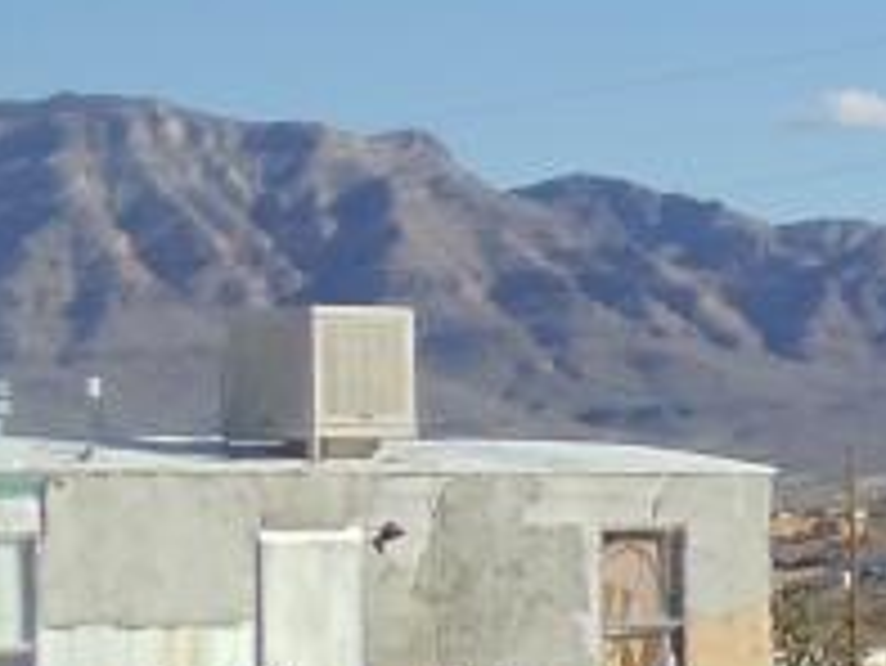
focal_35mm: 229
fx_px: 5865
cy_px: 374
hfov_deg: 7.9
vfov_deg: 6.5
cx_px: 2280
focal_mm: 6
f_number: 7.1
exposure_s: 1/250
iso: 80
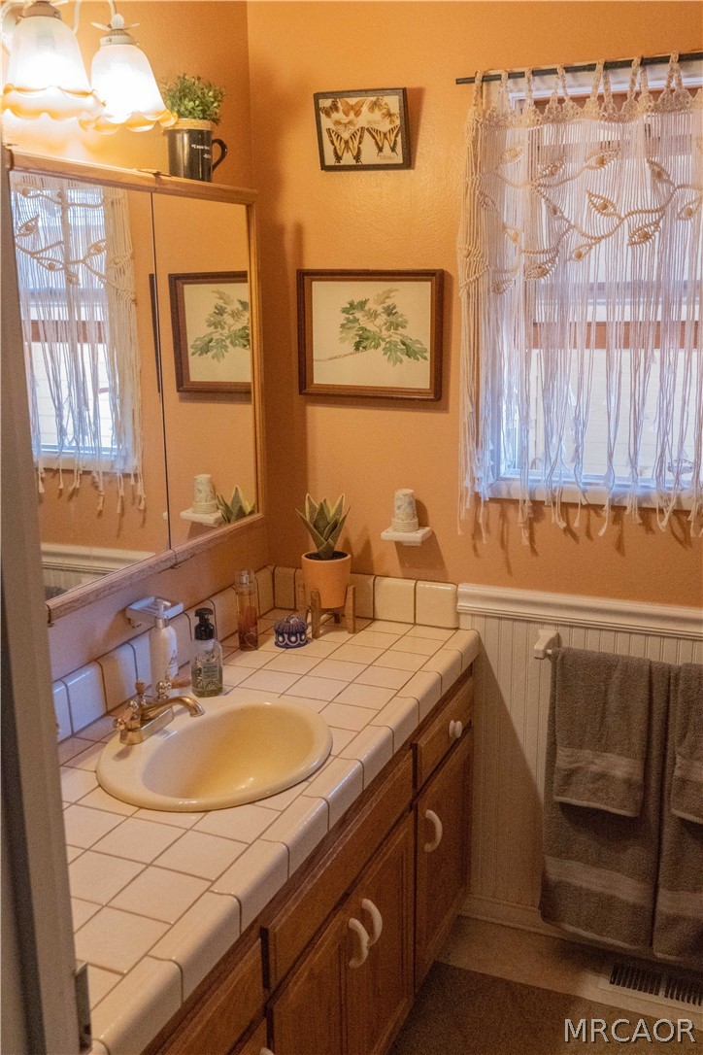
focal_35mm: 36
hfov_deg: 36.9
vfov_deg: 53.1
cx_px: 352
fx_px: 1054
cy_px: 528
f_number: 7.1
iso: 6400
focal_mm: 24
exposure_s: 1/125
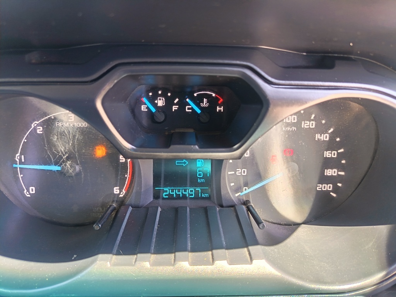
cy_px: 148
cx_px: 198
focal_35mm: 24
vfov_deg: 56.8
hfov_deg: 71.6
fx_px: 275
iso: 861
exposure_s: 1/50
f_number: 1.75
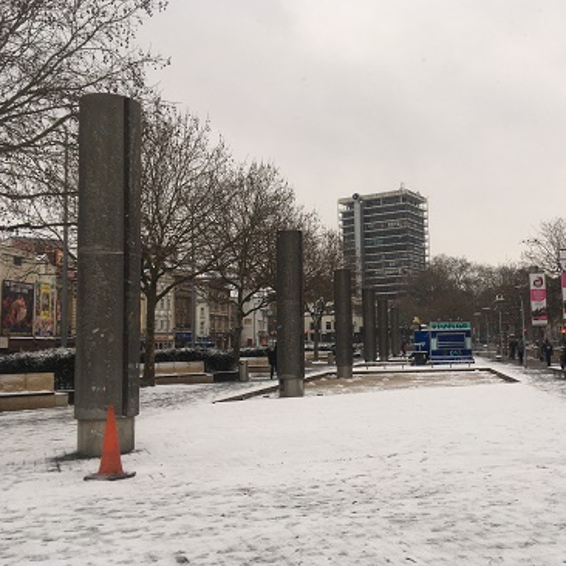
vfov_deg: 47.2
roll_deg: +1.1
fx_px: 647
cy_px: 282
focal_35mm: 35
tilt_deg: +5.1
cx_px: 379
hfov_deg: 46.5
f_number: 2.2
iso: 25
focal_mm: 4.15
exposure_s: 1/657
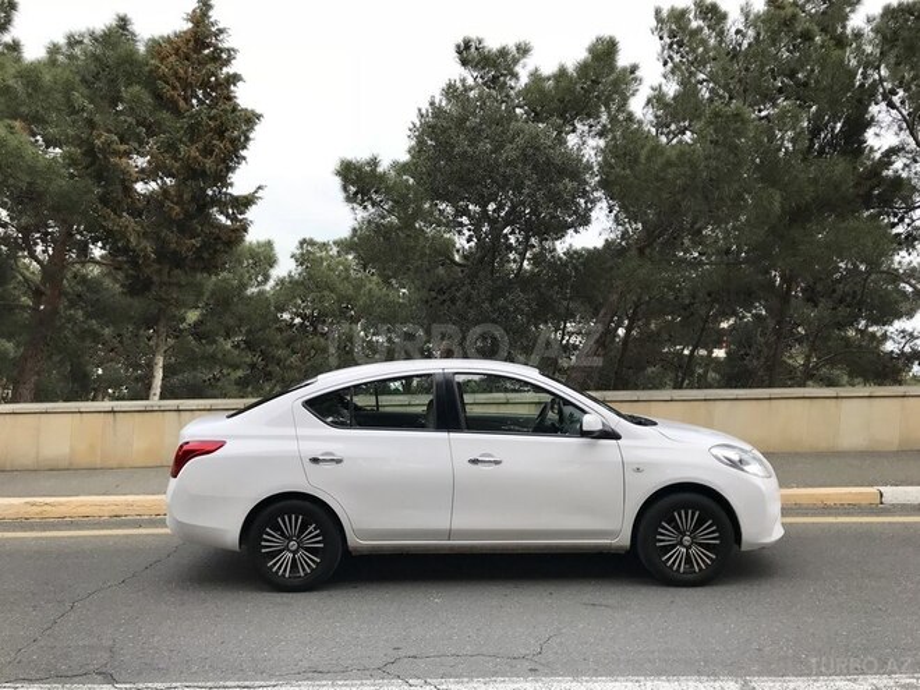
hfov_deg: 63.4
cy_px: 345
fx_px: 744
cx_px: 460
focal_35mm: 28
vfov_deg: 49.7
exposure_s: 1/833
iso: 20
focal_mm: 3.99
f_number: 1.8
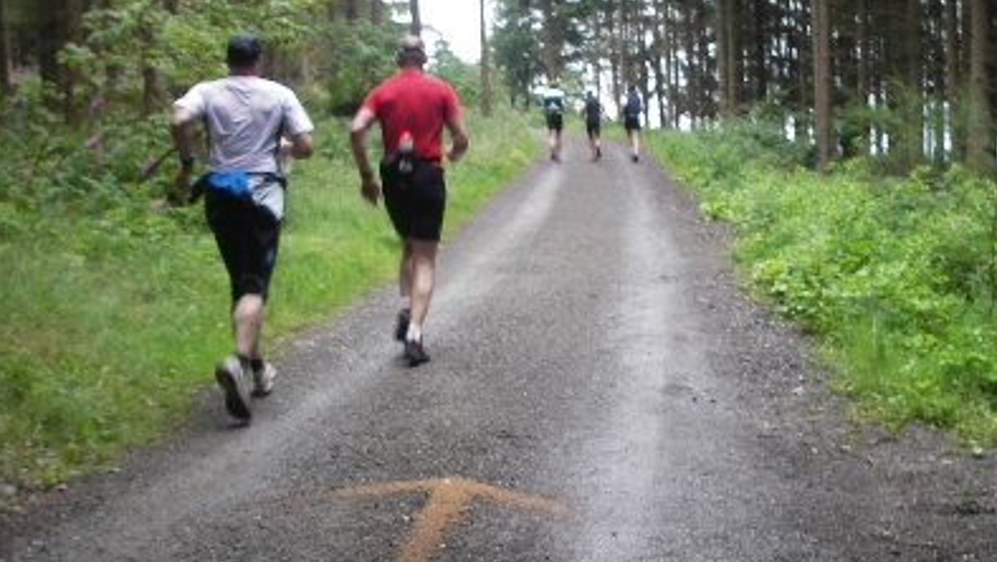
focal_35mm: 42
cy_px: 327
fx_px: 1111
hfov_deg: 48.3
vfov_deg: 28.3
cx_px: 493
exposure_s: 1/40
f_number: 3.3
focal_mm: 6.3
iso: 50
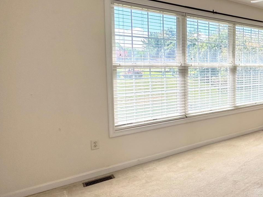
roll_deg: -1.3
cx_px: 263
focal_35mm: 30
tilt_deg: -3.5
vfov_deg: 46.5
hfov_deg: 49.1
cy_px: 79
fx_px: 228
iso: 40
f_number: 2.2
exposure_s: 1/340
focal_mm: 2.22
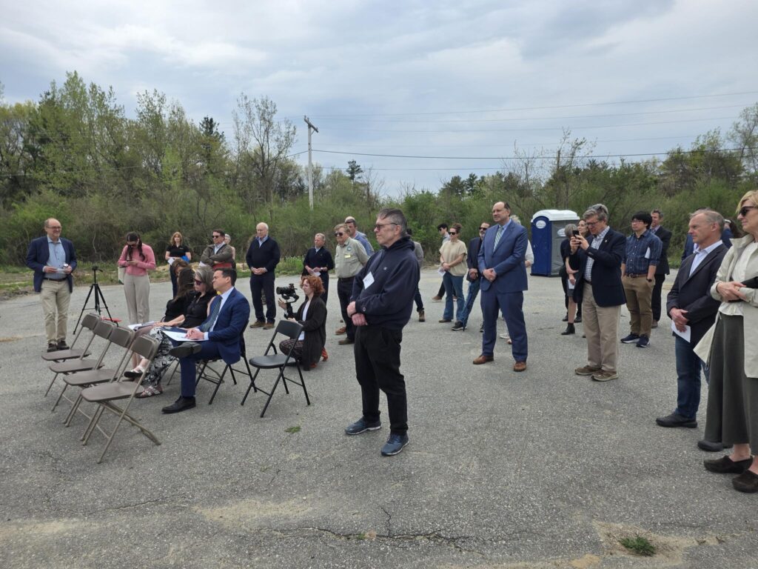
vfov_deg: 58.9
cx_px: 379
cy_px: 284
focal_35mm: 23
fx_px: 504
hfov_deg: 73.9
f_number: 1.7
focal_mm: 6.25
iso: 80
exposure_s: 1/5296
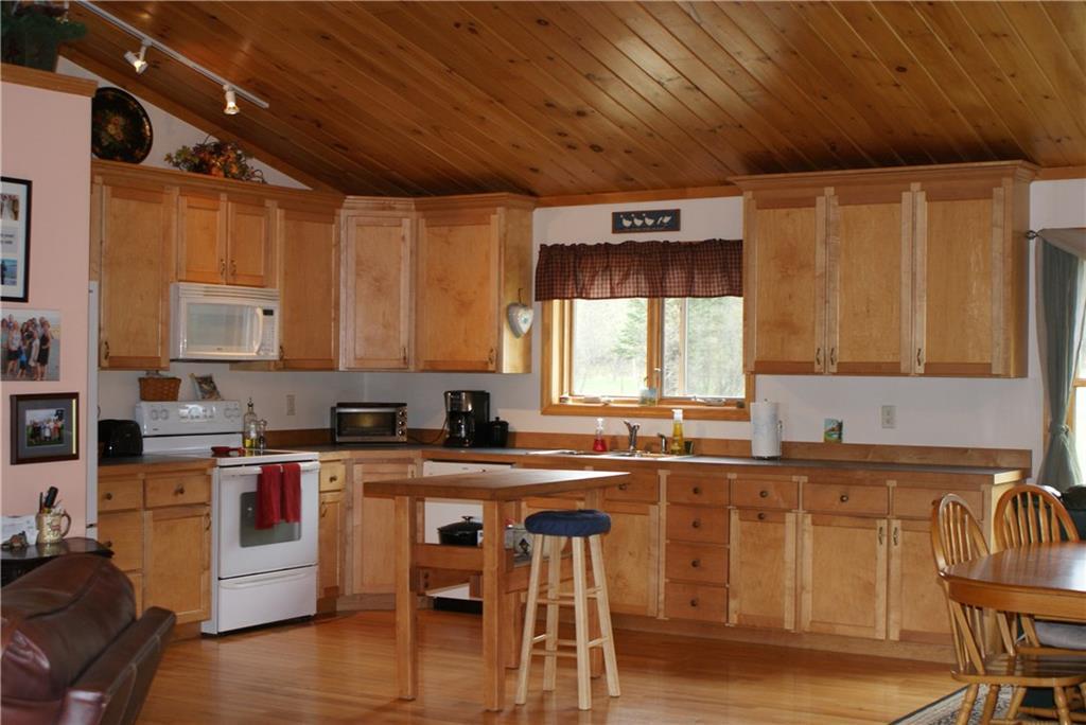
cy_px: 362
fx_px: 1585
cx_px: 543
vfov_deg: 25.8
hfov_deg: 37.8
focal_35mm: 52
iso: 400
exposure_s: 1/60
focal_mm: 35
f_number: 5.6
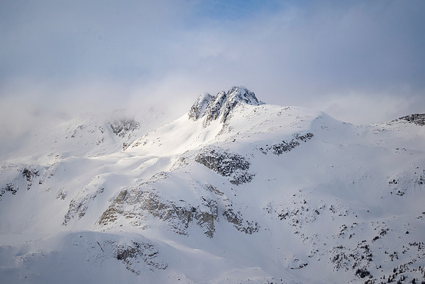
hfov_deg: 26.0
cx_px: 212
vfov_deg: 17.5
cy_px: 142
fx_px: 921
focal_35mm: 78
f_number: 8
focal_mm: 78
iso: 125
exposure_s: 1/640
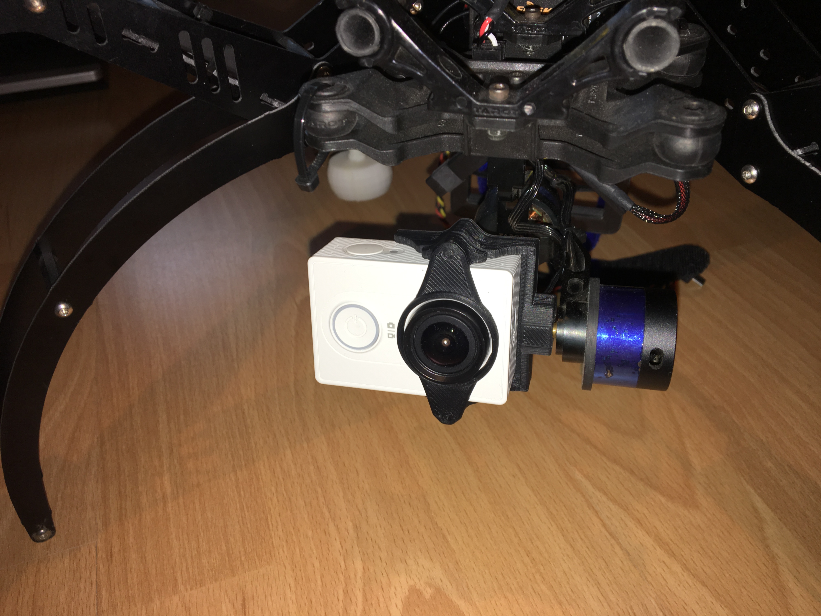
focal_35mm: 29
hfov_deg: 61.7
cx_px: 410
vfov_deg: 48.2
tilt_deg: -39.7
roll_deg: +2.6
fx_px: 688
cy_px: 308
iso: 25
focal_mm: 4.15
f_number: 2.2
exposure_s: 1/54
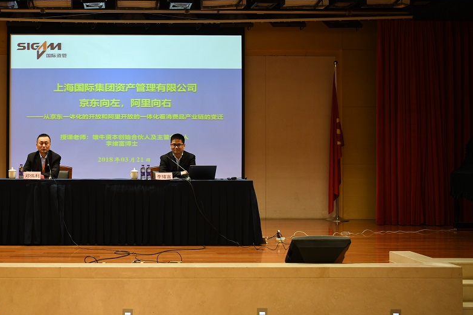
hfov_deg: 39.3
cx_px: 117
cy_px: 148
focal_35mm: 49
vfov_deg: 27.5
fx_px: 644
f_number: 2.8
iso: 1000
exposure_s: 1/80
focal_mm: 32
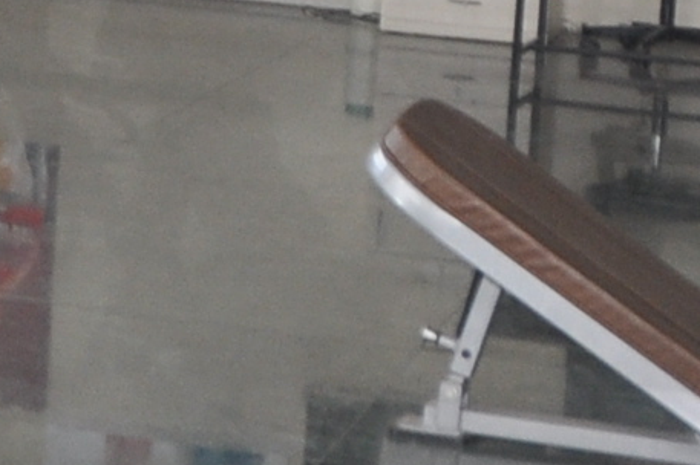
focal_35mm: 190
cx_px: -636
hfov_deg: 10.1
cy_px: -367
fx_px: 3692
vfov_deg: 7.0
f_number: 5
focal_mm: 18
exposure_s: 1/60
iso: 400
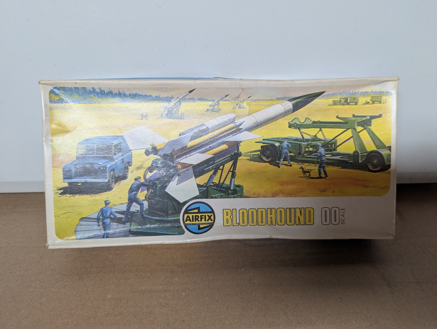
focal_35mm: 24
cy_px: 164
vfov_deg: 56.9
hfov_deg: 71.5
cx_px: 218
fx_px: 303
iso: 374
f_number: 1.85
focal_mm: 6.81
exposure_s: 1/73.5
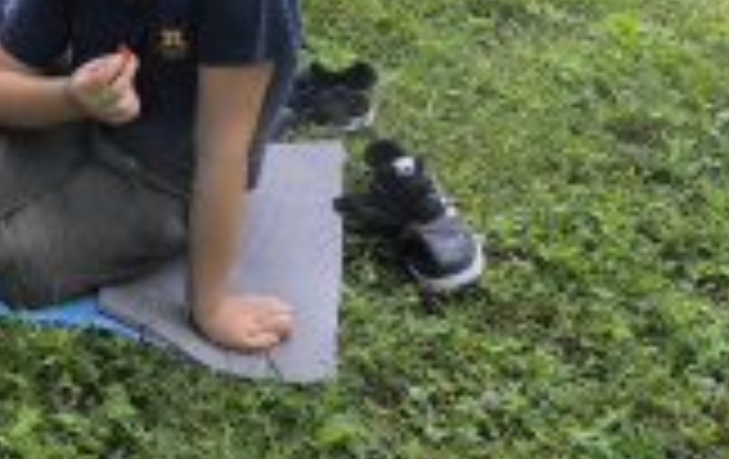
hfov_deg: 22.0
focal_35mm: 80
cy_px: -130
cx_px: -322
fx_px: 1593
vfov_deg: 15.6
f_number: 1.65
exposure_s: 1/326
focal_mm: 6.14
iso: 50
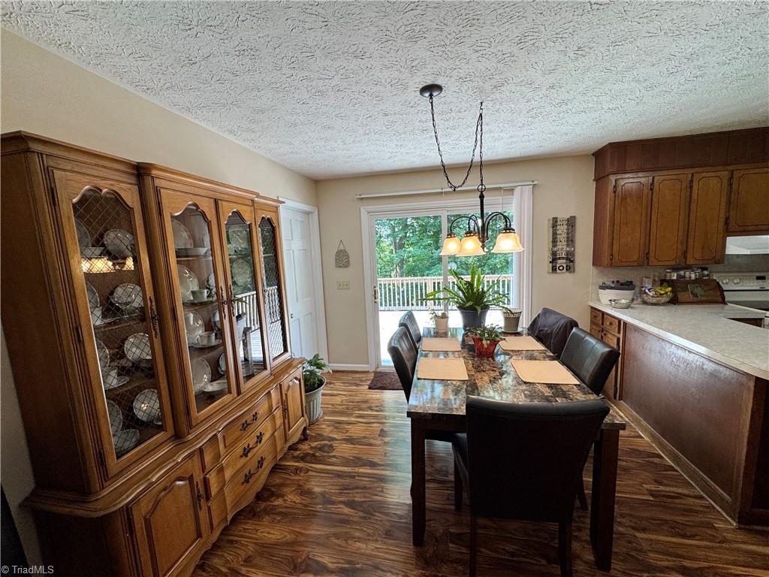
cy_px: 288
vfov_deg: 85.7
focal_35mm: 14
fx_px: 311
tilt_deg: -7.1
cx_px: 384
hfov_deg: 102.1
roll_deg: +1.7
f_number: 2.2
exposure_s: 1/120
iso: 80
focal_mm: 2.22
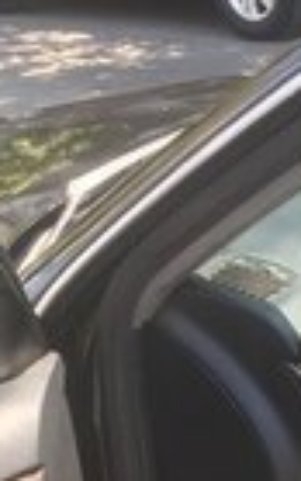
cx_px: 495
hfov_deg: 11.3
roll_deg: +1.5
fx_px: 1442
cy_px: 606
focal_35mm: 110
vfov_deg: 17.8
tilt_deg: -28.6
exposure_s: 1/119
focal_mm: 4.15
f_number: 2.2
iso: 32
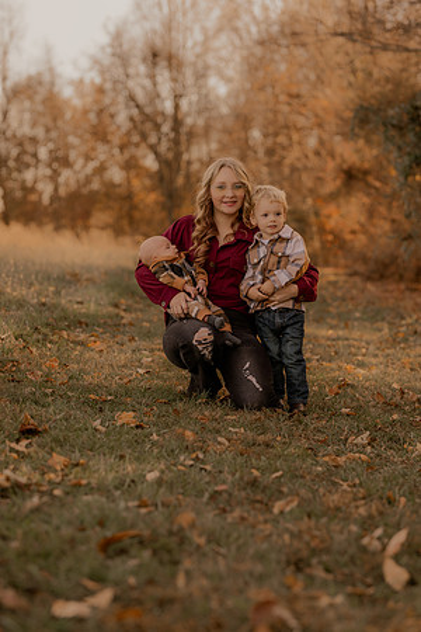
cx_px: 210
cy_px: 316
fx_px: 1491
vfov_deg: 23.9
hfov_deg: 16.1
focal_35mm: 85
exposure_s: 1/320
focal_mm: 85
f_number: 2.8
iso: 200
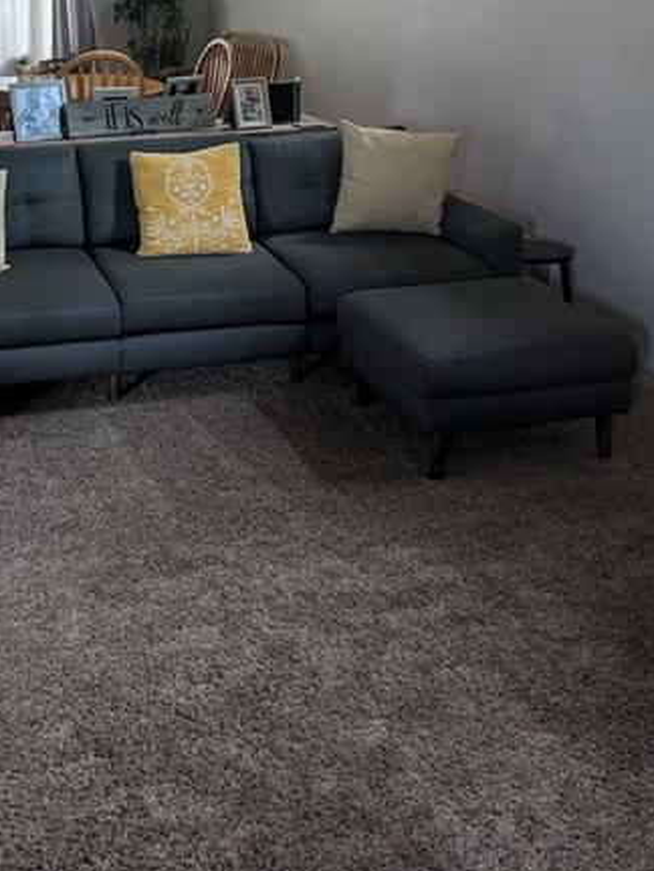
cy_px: 190
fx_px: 1209
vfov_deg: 38.4
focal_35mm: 48
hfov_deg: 29.3
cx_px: 95
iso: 151
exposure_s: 1/24
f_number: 1.73
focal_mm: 4.38
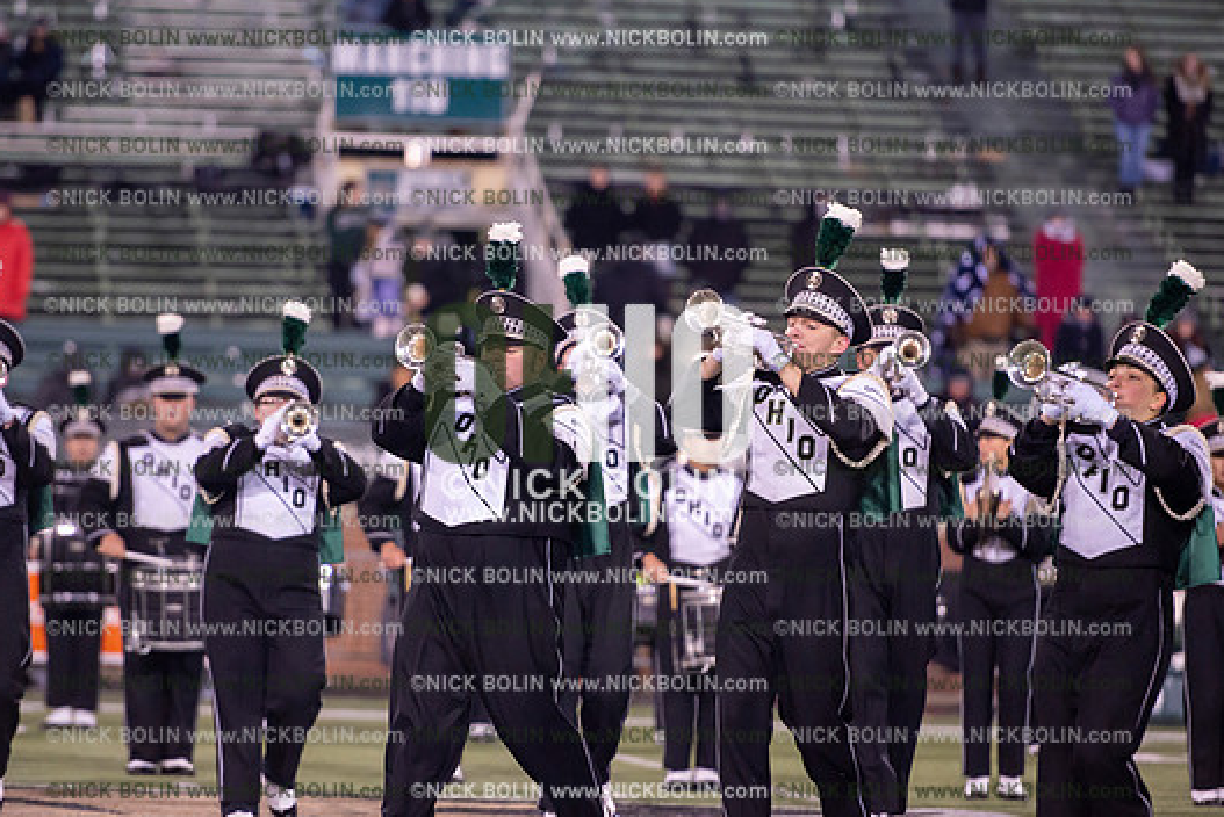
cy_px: 414
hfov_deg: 9.4
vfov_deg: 6.3
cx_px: 588
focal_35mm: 220
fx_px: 7484
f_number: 2.8
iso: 2500
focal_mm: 200
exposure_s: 1/1250
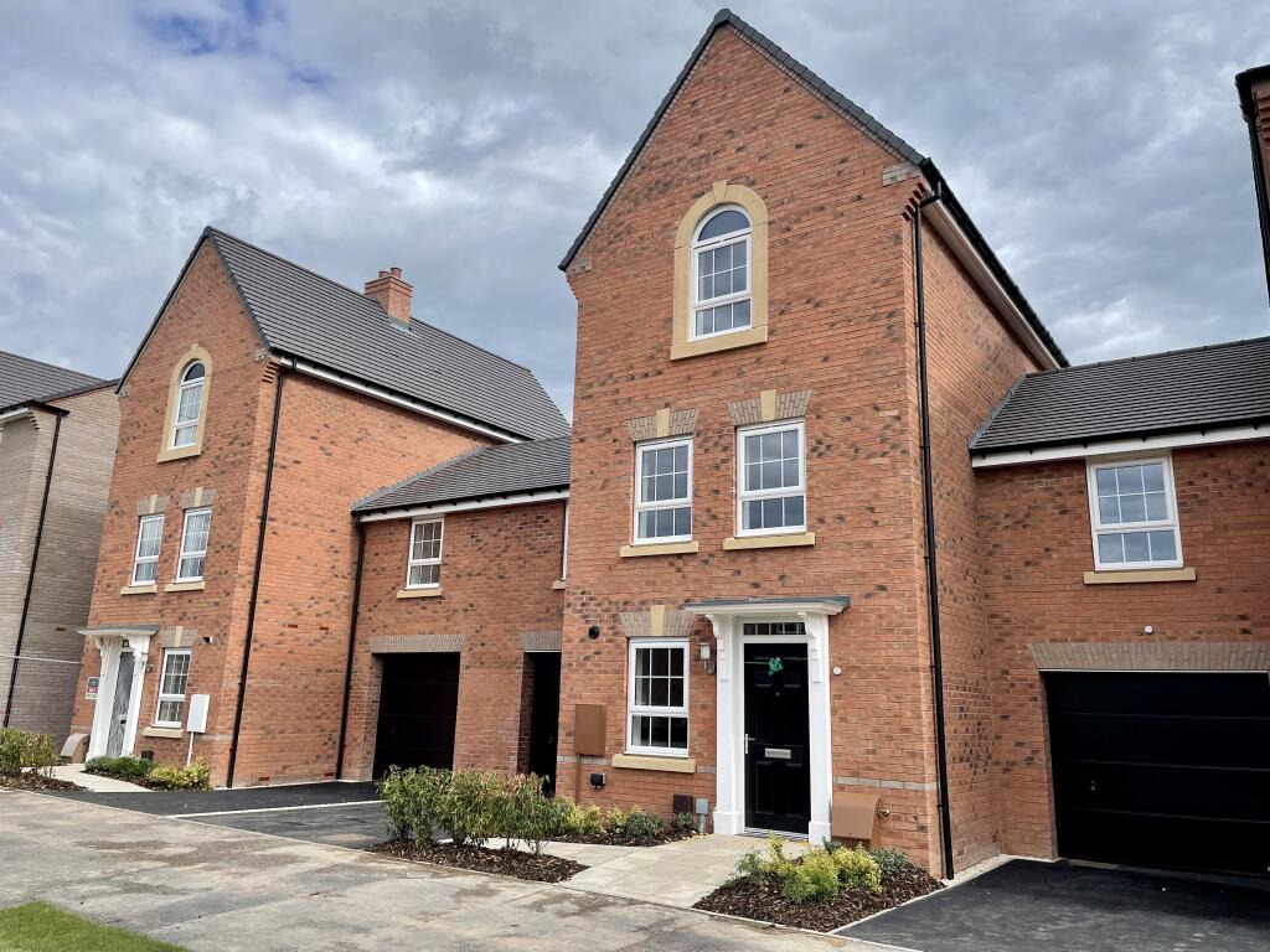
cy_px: 476
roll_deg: -1.6
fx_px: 954
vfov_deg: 53.1
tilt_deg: +13.7
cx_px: 635
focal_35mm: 26
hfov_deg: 67.3
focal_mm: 4.2
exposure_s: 1/2618
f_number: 1.6
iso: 32
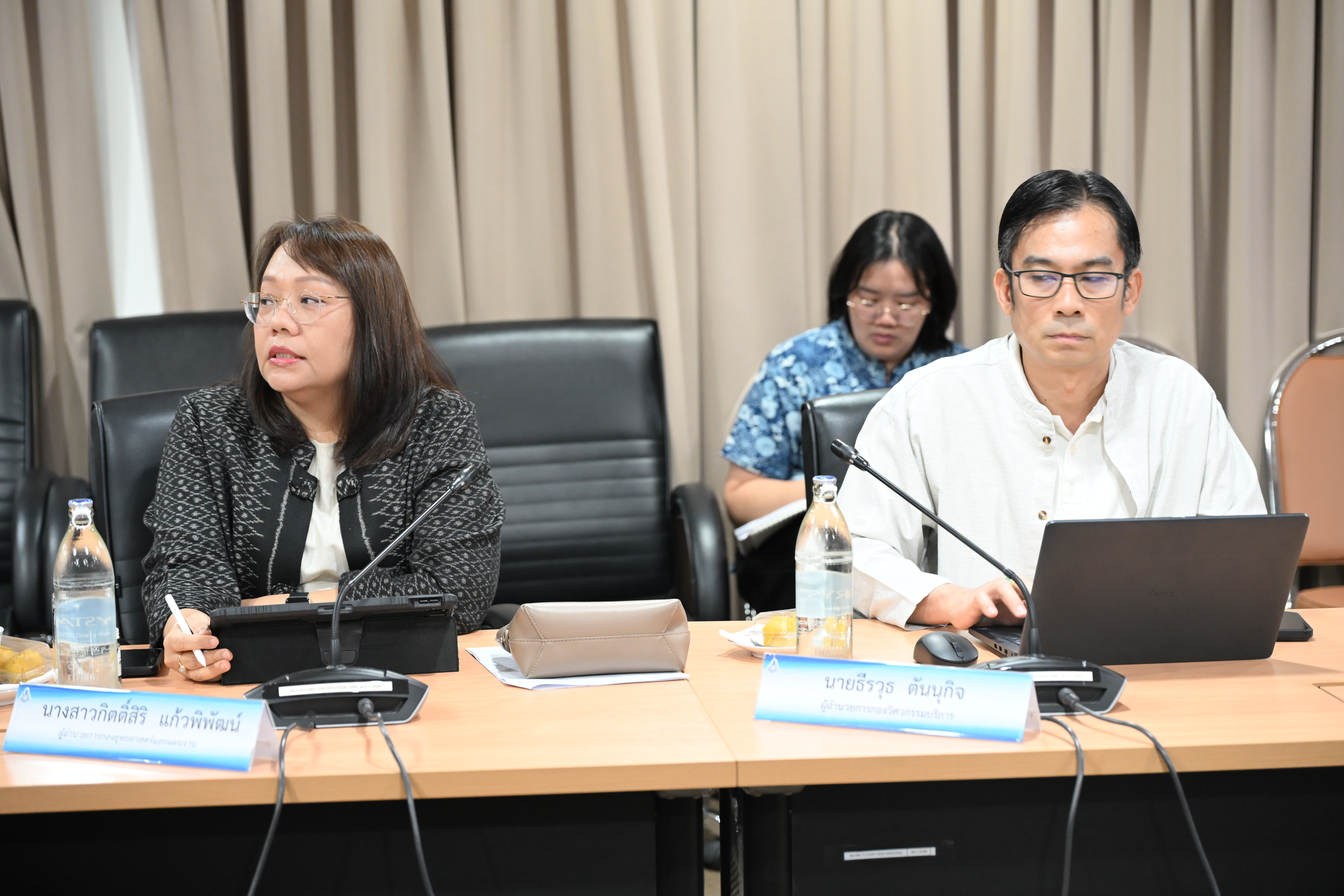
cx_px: 672
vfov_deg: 17.1
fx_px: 2986
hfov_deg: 25.4
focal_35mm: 80
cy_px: 448
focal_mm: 80
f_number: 4
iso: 3200
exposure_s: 1/60
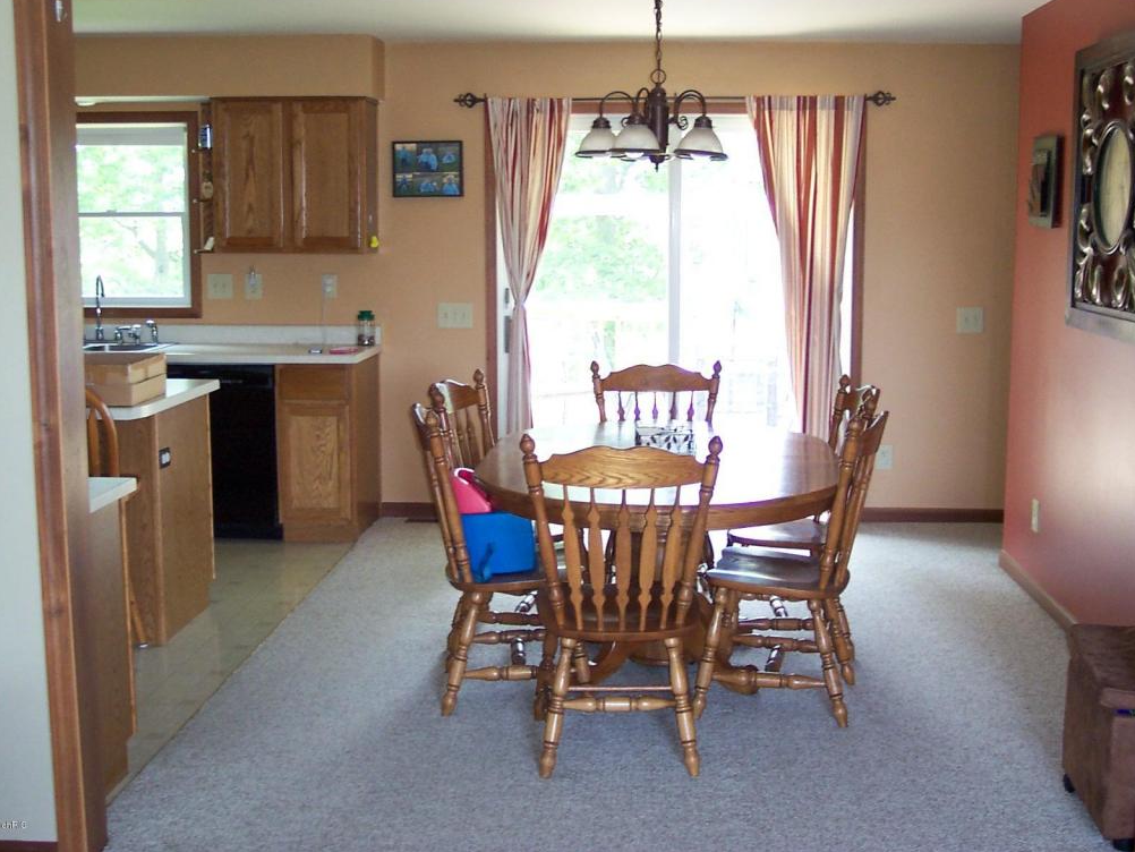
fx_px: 1377
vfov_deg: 34.4
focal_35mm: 42
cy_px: 419
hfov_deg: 44.7
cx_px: 612
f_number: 2.8
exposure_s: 1/20
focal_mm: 8
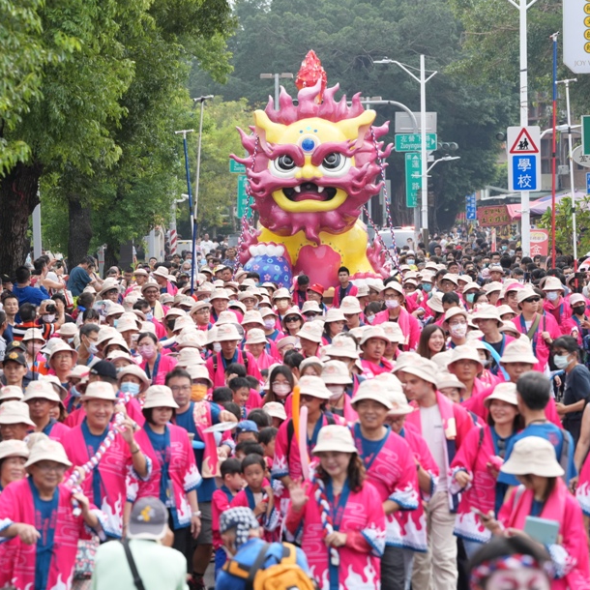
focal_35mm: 204
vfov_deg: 8.6
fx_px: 3934
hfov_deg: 8.6
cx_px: 209
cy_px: 244
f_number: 5
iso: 500
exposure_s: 1/800
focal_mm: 134
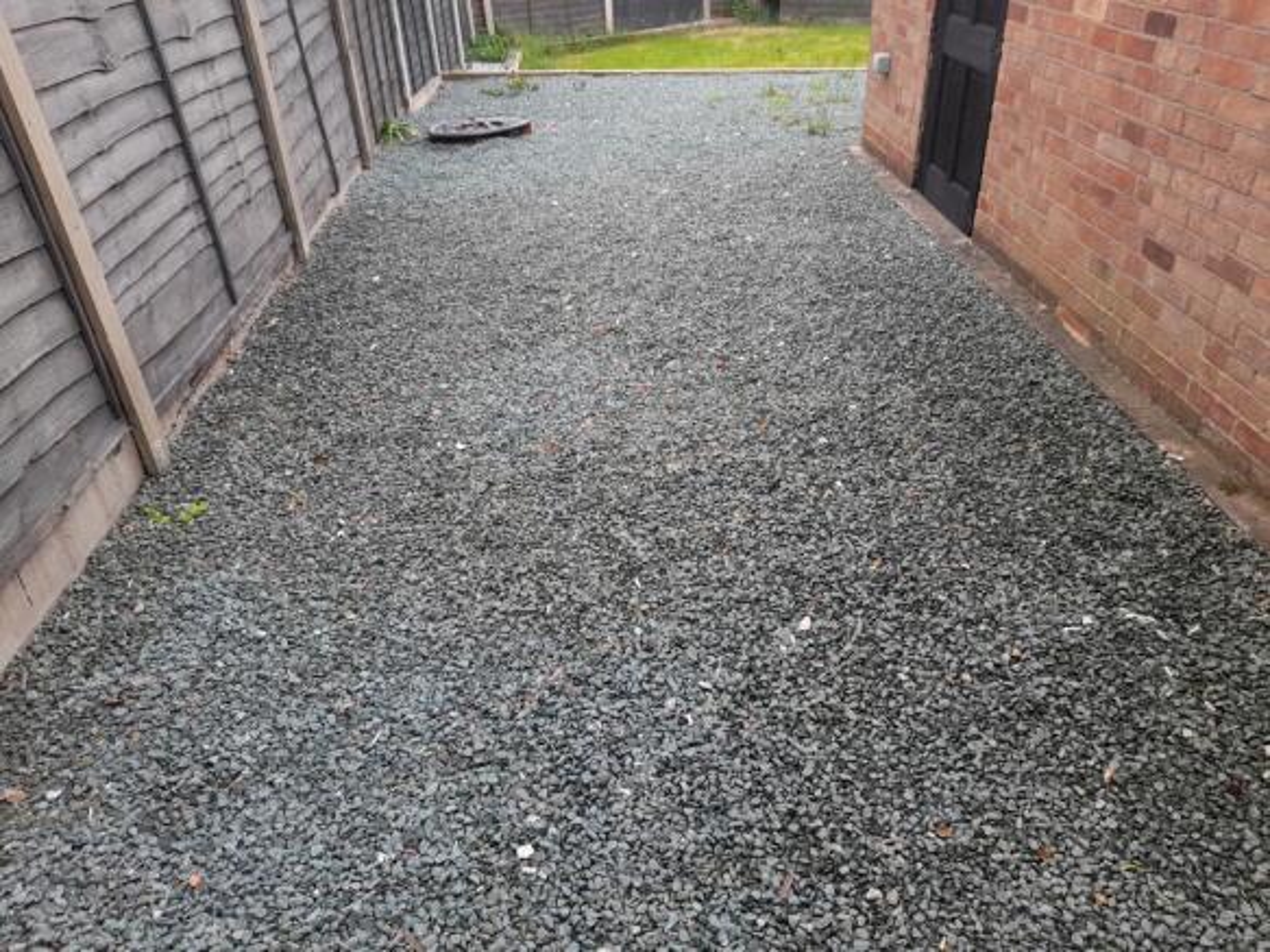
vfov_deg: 54.9
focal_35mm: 25
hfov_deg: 69.4
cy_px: 476
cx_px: 635
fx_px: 917
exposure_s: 1/100
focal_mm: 4.6
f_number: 2
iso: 25
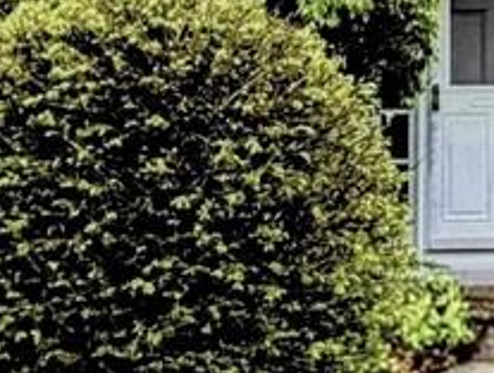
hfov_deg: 11.6
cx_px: 604
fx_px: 2373
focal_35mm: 166
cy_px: -55
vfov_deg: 8.9
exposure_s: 1/2119
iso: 22
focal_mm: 6.9
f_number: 1.68
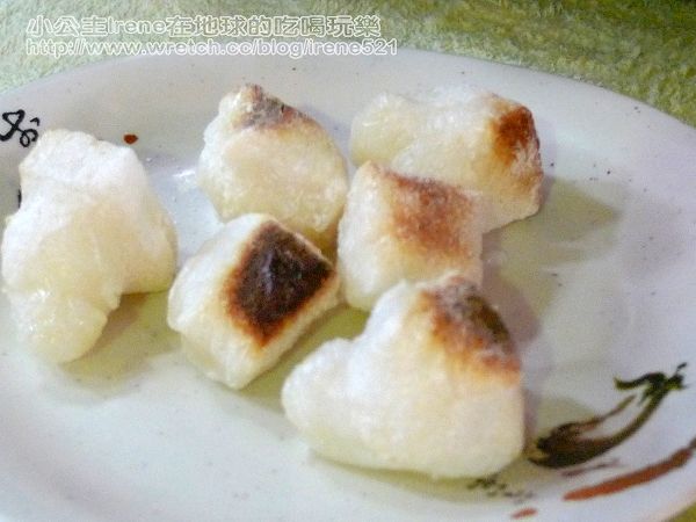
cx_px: 348
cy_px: 261
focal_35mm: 79
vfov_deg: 18.7
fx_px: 1588
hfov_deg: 24.7
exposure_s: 1/60
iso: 400
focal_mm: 9.3
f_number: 2.5
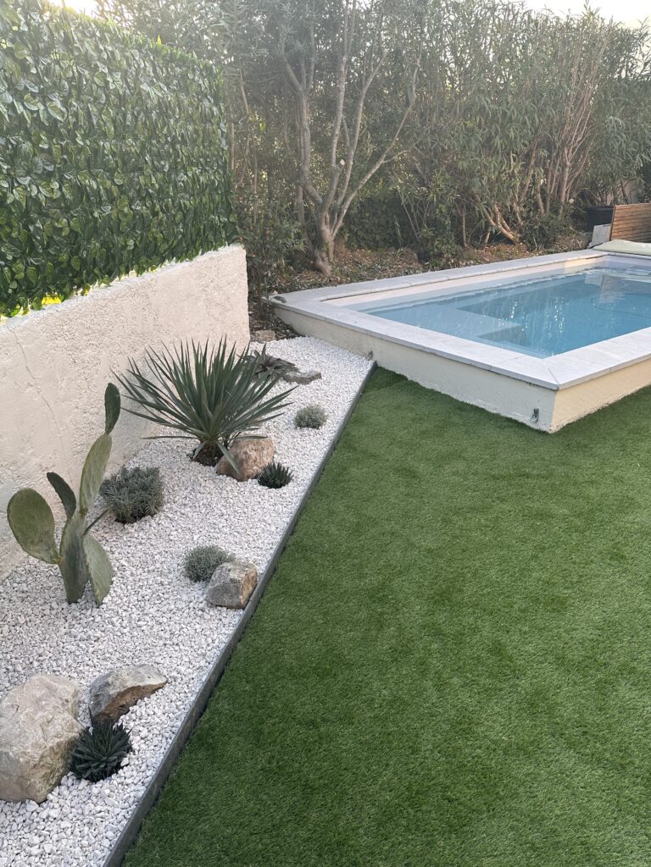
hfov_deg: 56.8
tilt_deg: -22.6
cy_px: 434
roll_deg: +0.1
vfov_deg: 71.6
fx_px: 602
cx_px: 326
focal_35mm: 24
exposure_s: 1/368
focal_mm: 6.86
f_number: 1.78
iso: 80
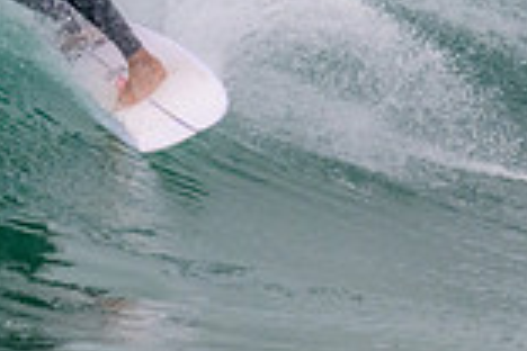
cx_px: -81
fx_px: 43547
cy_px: -167
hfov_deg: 0.7
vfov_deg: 0.5
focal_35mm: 2975
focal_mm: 800
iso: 2200
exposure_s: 1/2000
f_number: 11
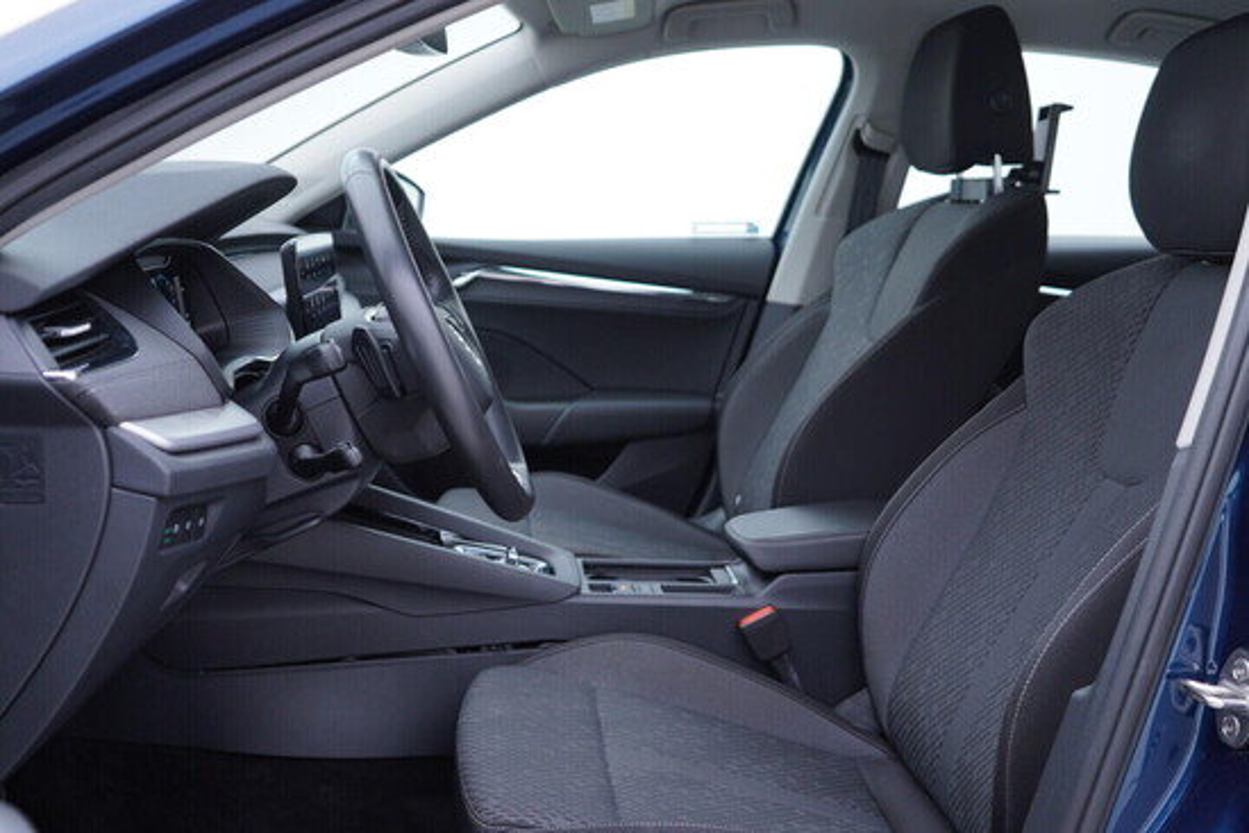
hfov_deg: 53.1
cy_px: 416
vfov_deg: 36.9
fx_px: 1249
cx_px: 624
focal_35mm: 36
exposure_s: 1/40
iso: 160
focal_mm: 24
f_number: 2.8
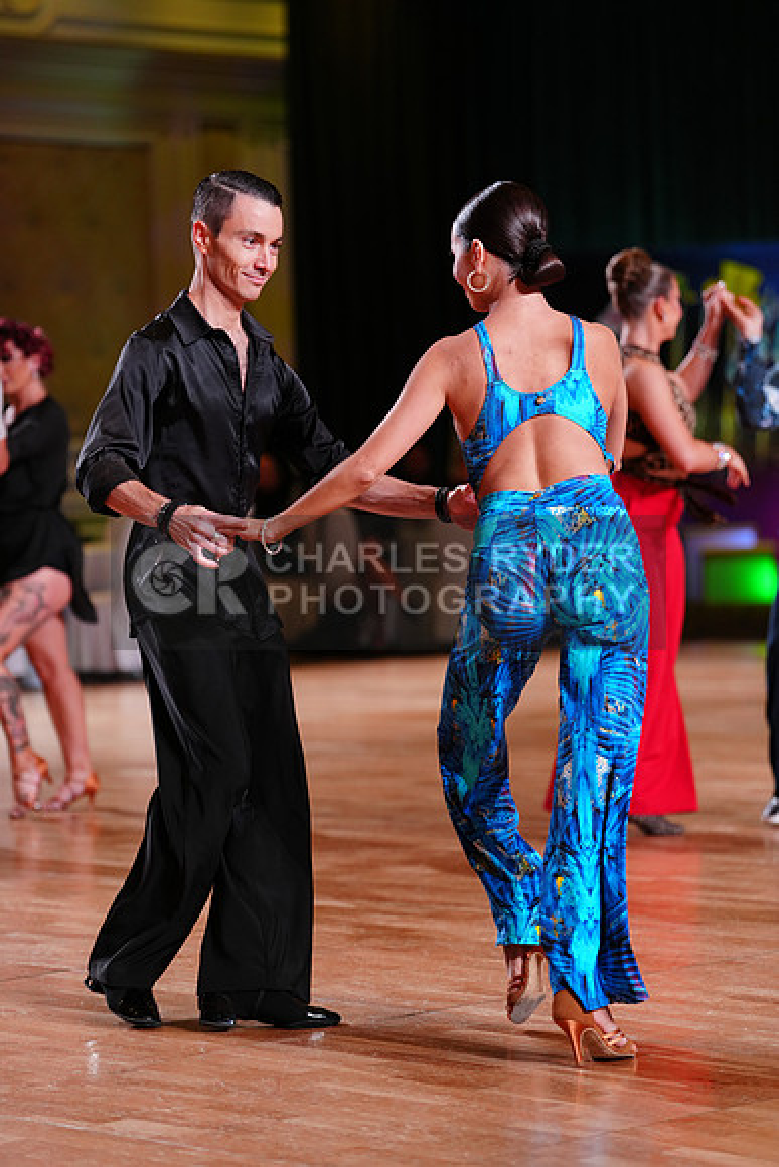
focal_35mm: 105
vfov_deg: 19.5
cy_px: 584
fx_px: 3406
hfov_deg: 13.0
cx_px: 390
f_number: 2.8
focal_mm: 105
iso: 1250
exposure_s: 1/400
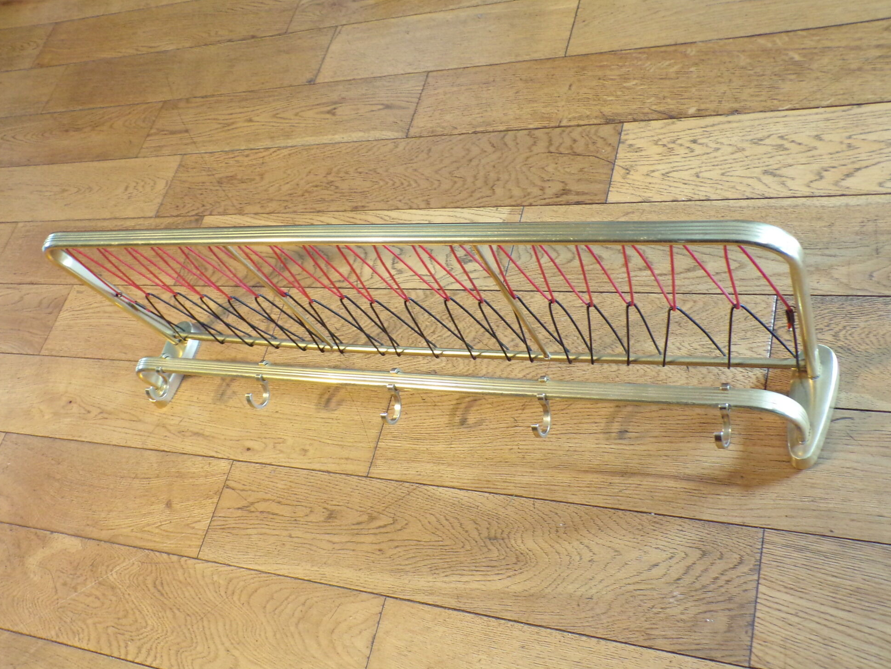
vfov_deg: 43.0
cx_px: 456
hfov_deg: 55.3
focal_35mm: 33
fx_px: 850
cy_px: 340
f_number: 3.2
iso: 400
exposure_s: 1/12
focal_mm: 5.8
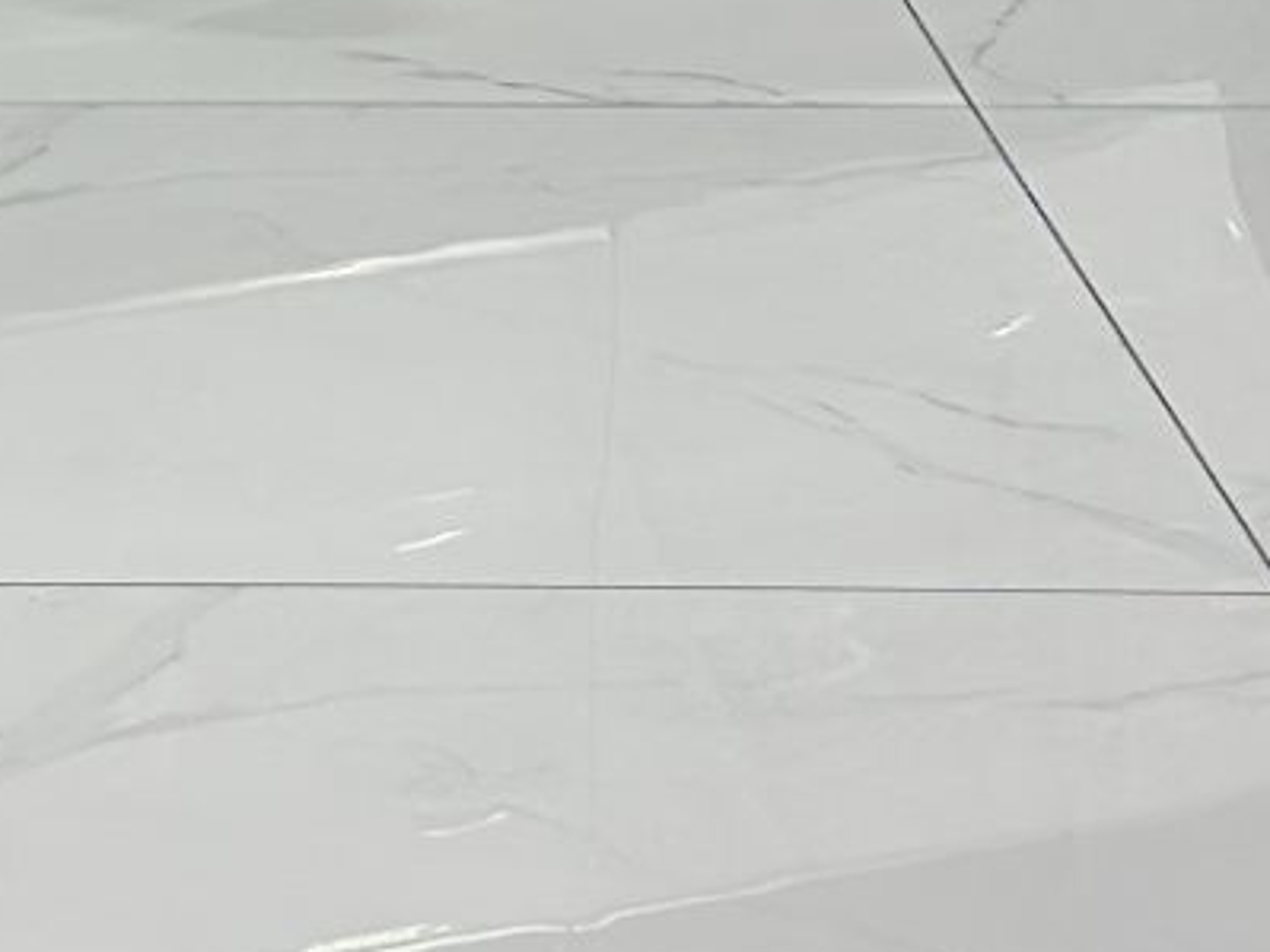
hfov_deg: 8.4
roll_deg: +0.0
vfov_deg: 6.2
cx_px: -430
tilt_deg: -7.7
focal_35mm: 231
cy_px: -1321
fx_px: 8472
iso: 100
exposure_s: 1/120
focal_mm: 6.86
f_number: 1.78
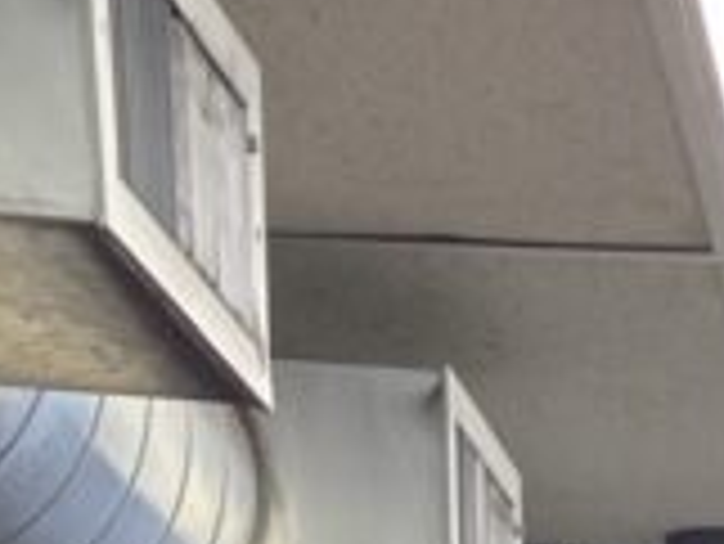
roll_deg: +1.0
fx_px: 3454
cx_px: 1493
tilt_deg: -9.2
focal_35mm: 165
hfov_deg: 10.8
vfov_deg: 7.3
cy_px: 1942
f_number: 1.8
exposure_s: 1/60
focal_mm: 4.25
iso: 160
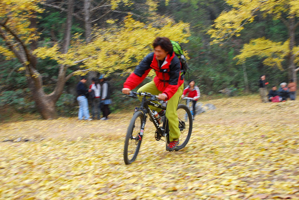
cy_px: 100
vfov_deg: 28.1
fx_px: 399
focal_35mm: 48
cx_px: 150
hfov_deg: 41.1
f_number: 4.8
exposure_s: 1/30
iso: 100
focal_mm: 32
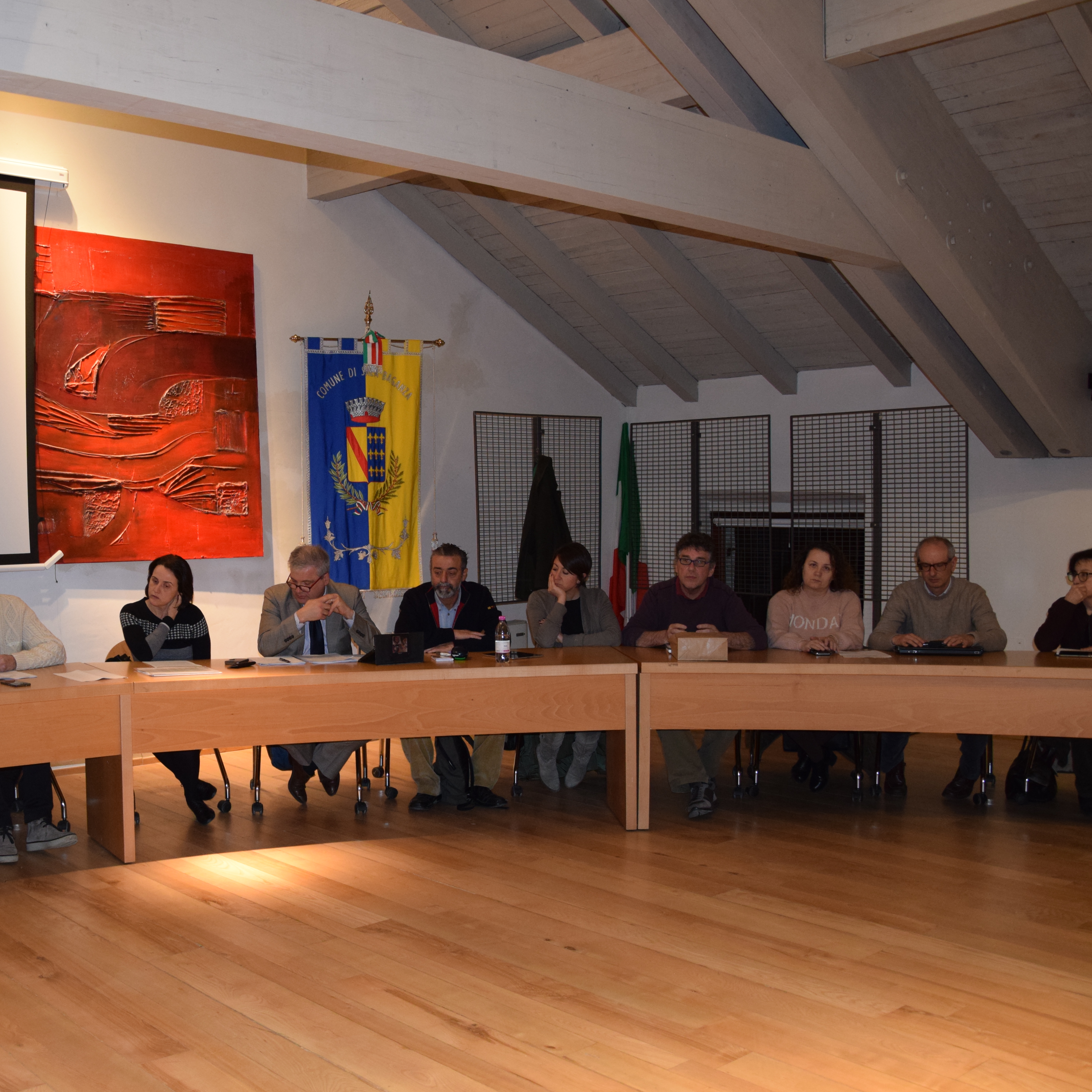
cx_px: 294
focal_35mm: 35
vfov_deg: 47.2
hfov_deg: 45.8
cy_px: 551
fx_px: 1249
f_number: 3.5
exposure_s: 1/60
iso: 1100
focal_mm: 18
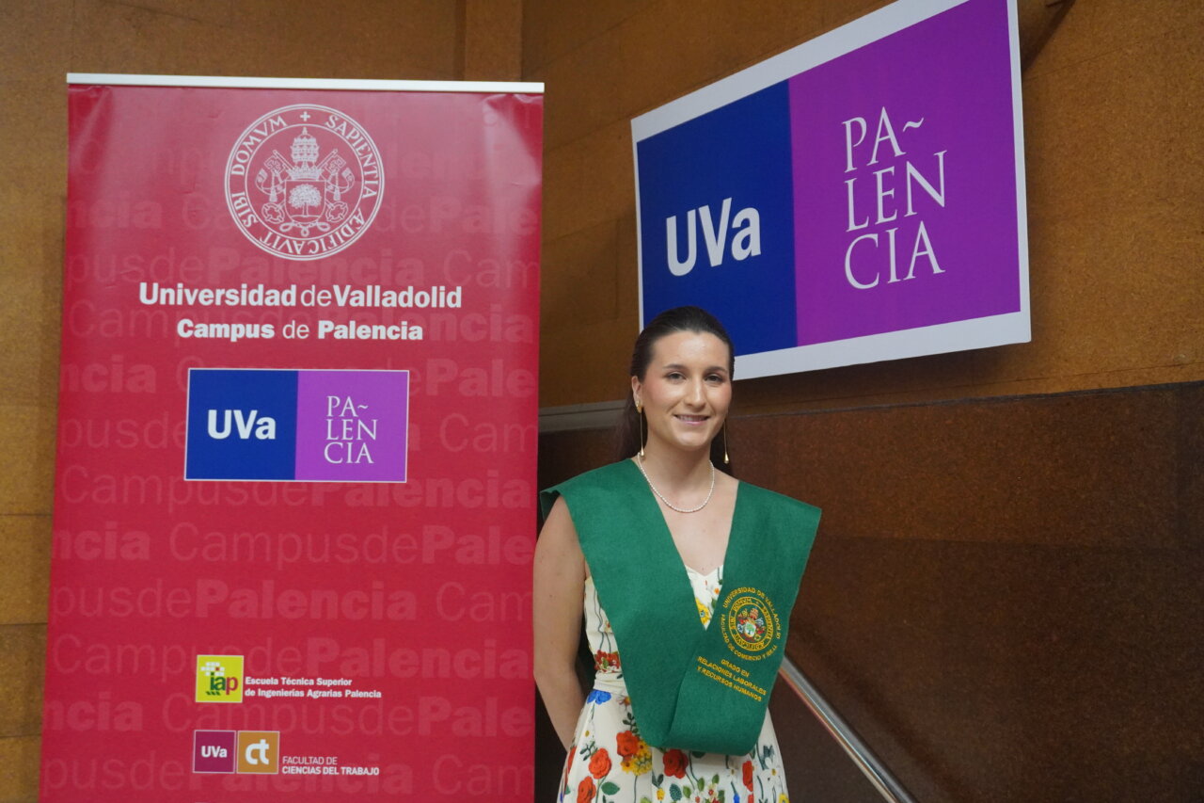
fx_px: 1254
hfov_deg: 51.3
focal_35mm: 38
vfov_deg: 35.5
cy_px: 402
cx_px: 602
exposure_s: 1/160
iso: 4000
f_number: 4.5
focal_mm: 25
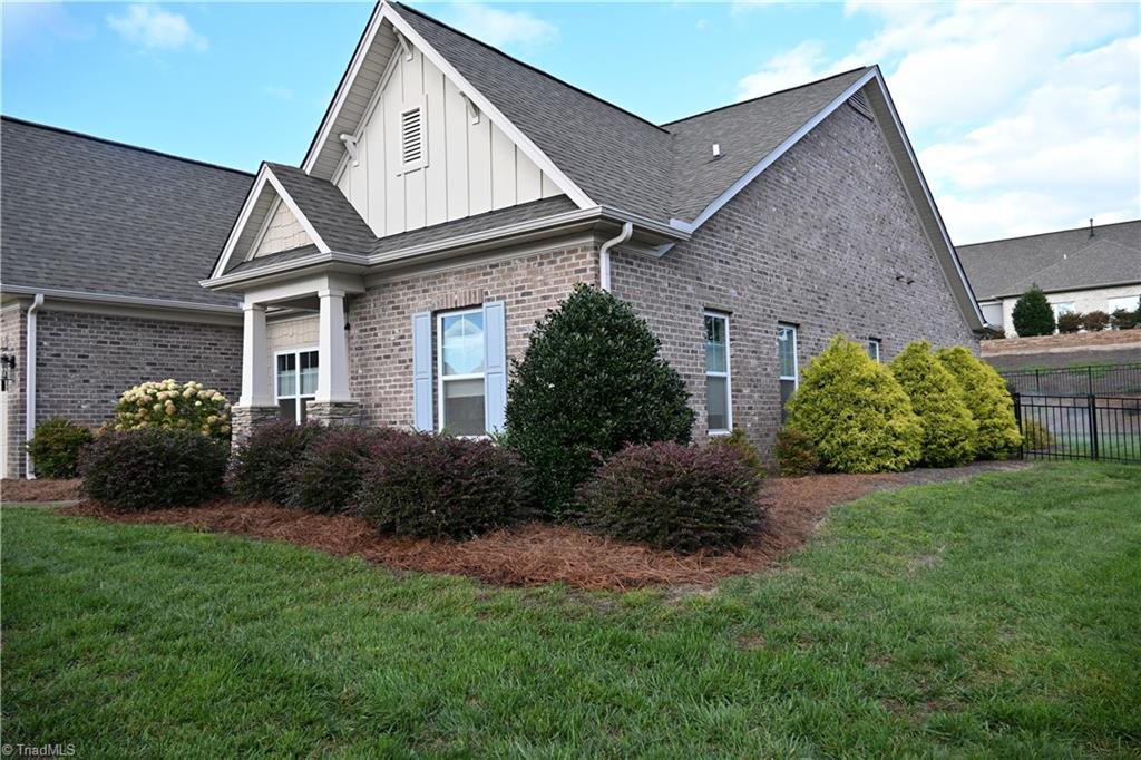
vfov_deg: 47.9
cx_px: 570
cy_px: 380
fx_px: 855
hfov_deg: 67.4
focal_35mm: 27
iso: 200
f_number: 5.6
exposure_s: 1/250
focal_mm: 18
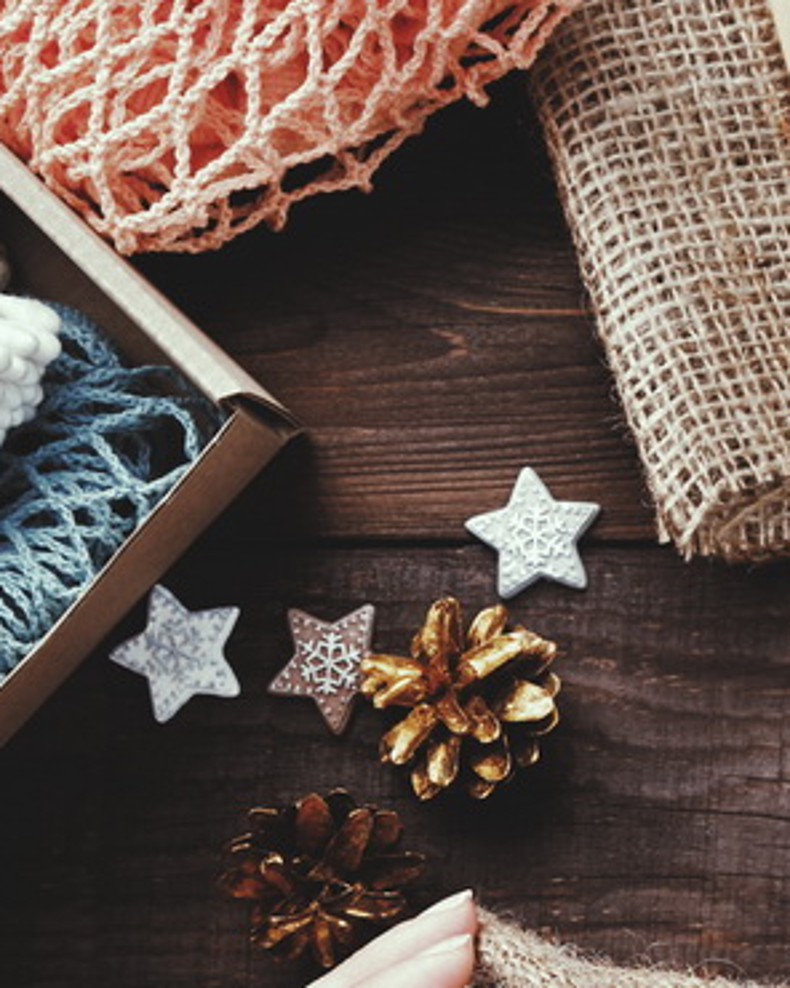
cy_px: 985
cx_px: 809
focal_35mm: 131
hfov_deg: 11.6
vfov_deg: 14.5
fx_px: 3829
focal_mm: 28.9
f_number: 8
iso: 200
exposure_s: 1/180
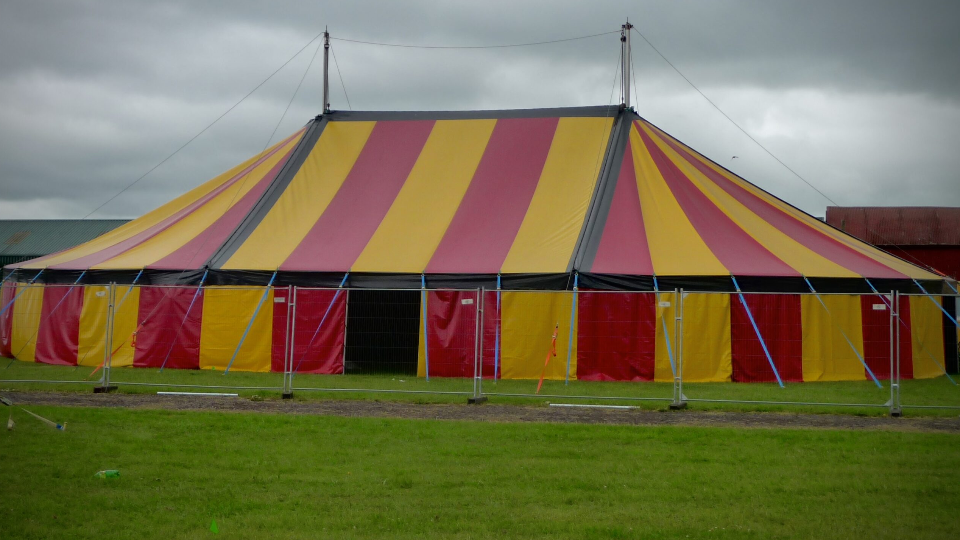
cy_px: 244
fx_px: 1400
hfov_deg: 37.9
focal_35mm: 55
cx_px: 480
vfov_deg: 21.8
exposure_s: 1/640
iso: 160
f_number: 4.2
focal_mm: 8.5
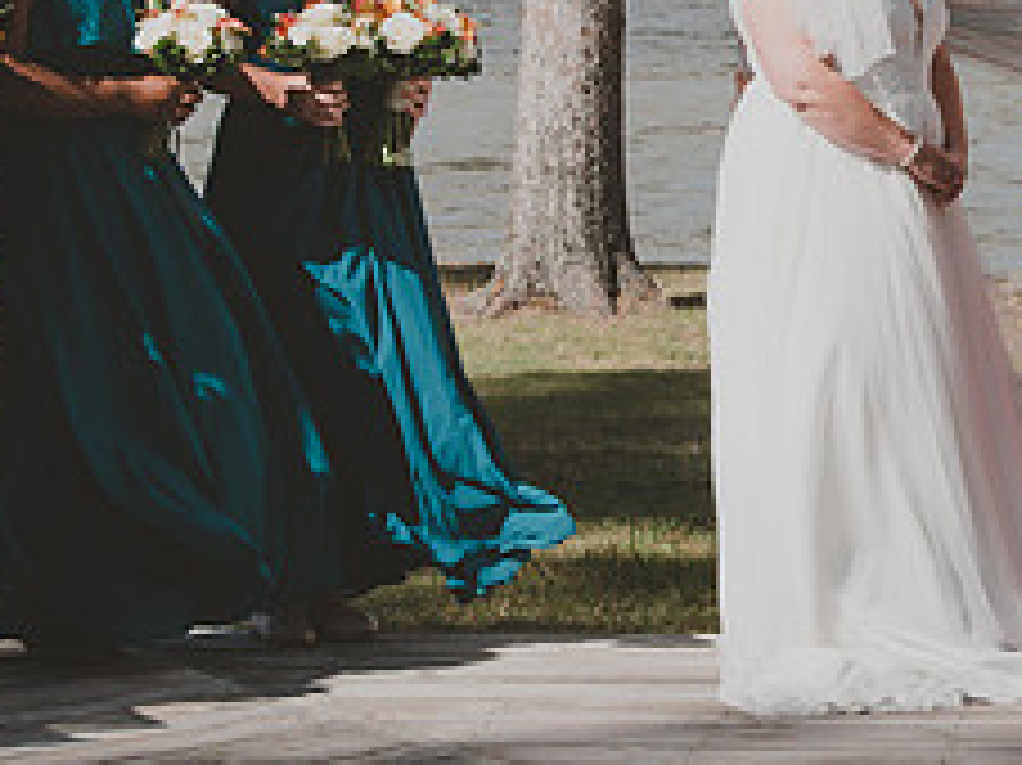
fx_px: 5990
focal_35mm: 203
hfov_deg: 9.7
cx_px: 1058
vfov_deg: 7.3
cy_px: 124
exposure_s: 1/400
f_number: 10
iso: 200
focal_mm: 55
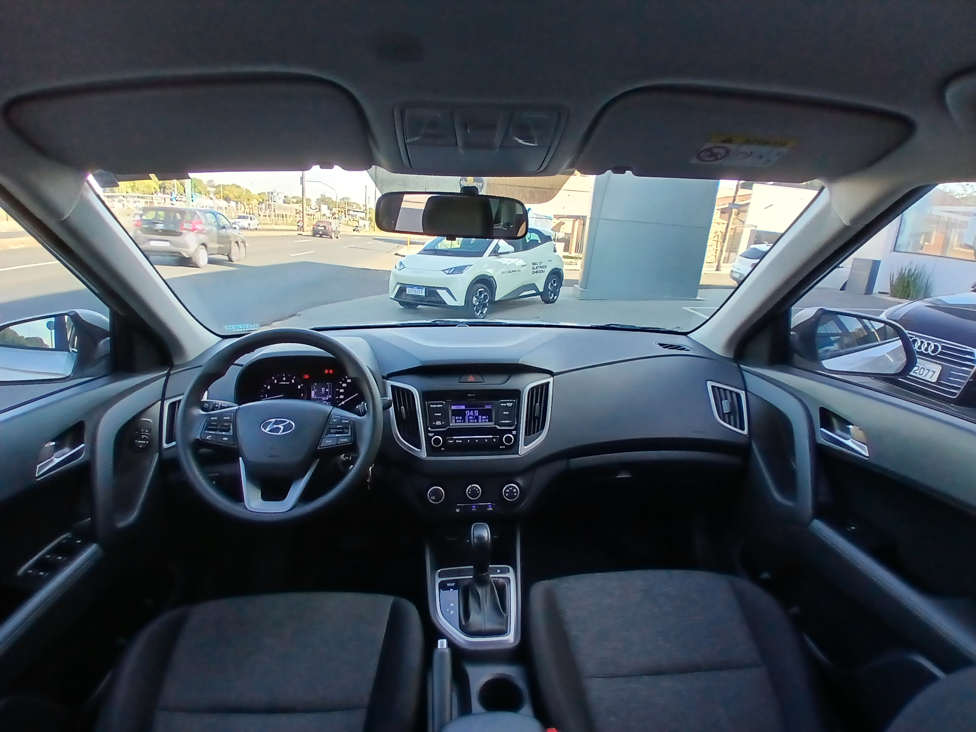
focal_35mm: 17
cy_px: 366
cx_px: 488
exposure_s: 1/100
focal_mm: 1.4
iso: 80
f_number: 2.2
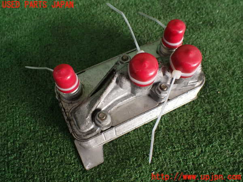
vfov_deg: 46.8
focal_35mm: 30
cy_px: 91
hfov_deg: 60.0
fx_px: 211
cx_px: 122
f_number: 2.3
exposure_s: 1/125
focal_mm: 5.4
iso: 320
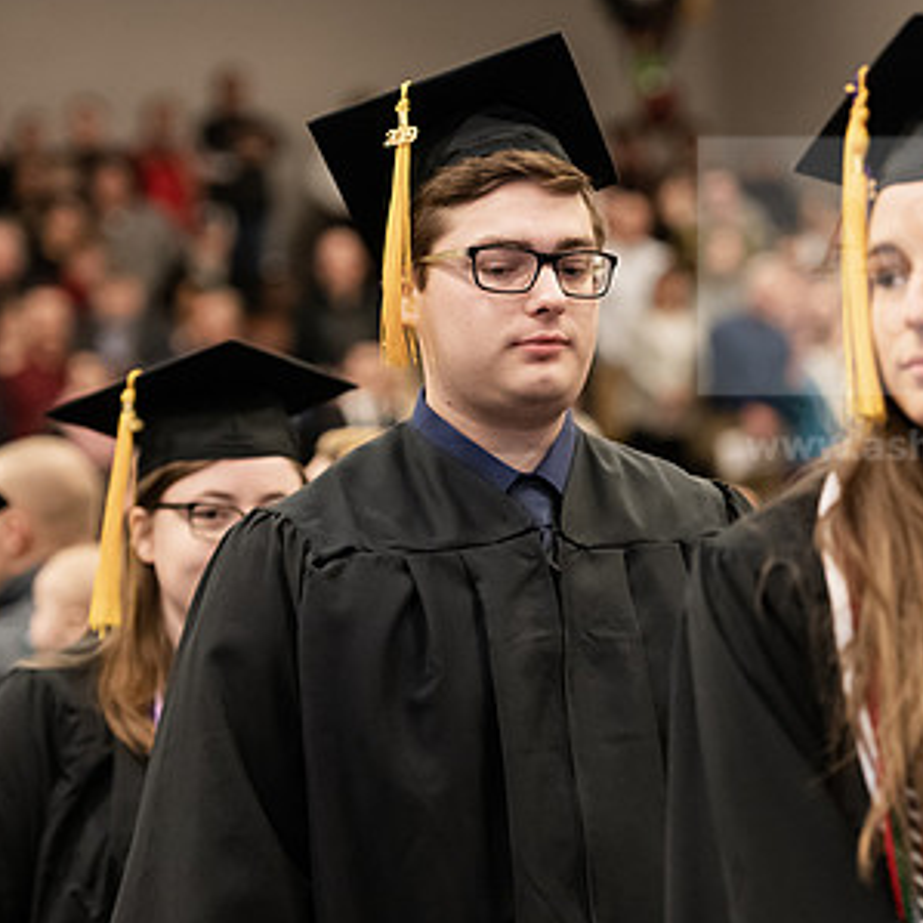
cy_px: 511
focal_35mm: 173
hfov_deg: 10.1
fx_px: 5219
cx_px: 605
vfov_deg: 10.1
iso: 2000
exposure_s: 1/200
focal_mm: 105
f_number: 3.2
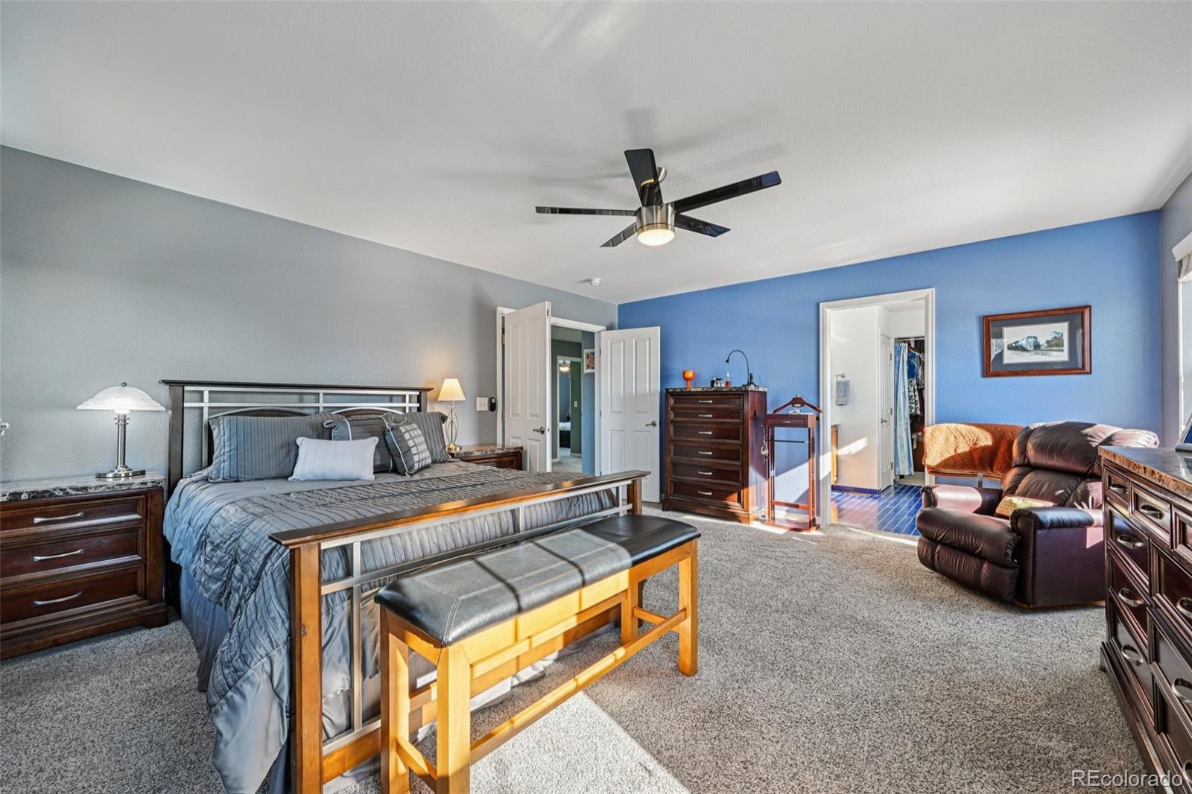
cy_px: 397
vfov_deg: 81.2
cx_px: 596
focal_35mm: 14
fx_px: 463
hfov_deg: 104.3
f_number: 13
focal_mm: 14
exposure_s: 1/15
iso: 400
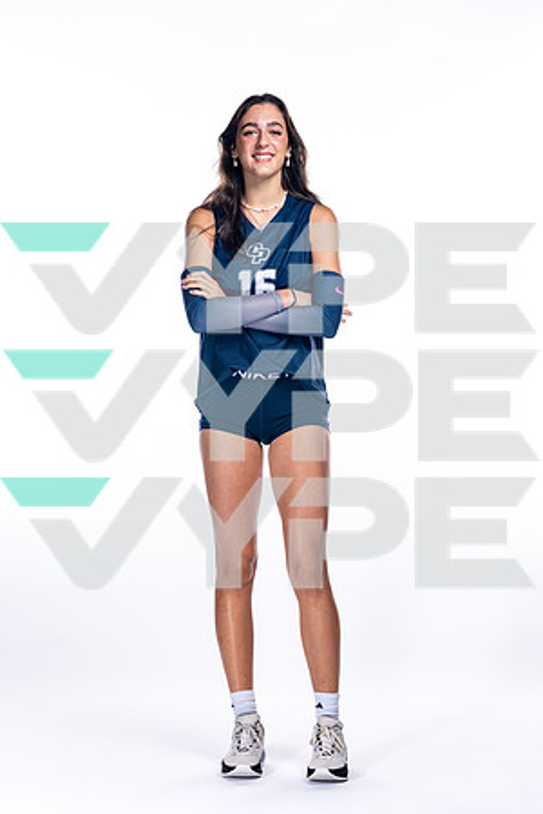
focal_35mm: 103
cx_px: 272
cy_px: 407
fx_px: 2330
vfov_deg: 19.8
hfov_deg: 13.3
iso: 400
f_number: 5.6
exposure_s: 1/250
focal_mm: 103
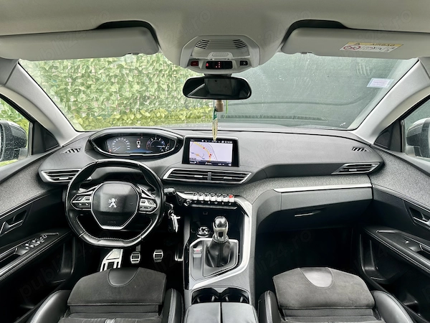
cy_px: 162
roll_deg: -0.5
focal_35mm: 24
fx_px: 298
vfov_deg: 56.8
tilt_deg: -14.9
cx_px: 215
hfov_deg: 71.6
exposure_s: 1/192
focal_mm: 6.86
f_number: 1.78
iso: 64
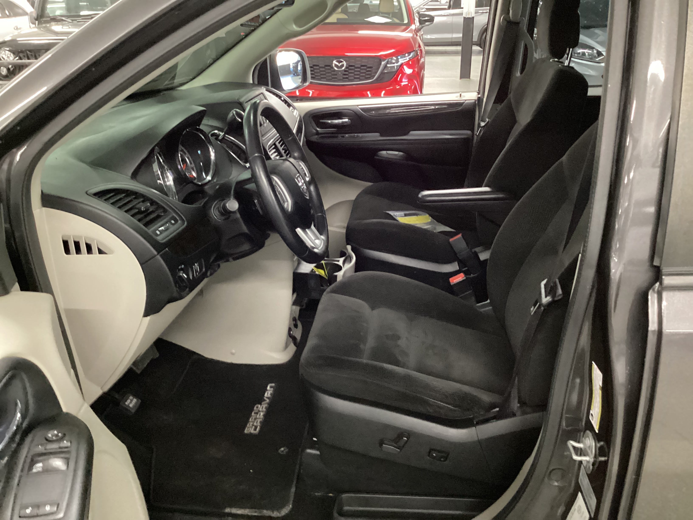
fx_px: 621
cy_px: 260
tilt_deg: -23.1
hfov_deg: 58.4
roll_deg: +1.0
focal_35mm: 31
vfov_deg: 45.4
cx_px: 346
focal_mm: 3.3
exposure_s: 1/20
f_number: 2.4
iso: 800
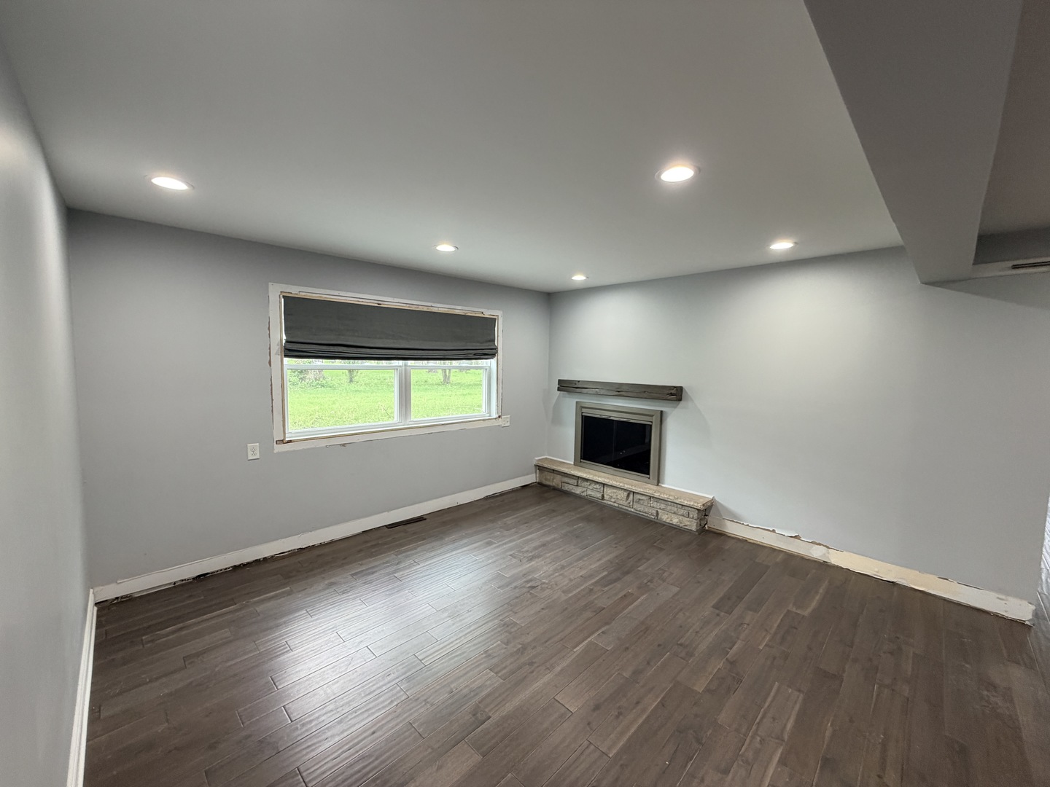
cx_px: 525
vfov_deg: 85.7
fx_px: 425
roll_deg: -0.8
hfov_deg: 102.1
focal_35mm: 14
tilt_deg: -4.6
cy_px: 394
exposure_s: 1/60
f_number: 2.2
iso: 160
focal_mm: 2.22
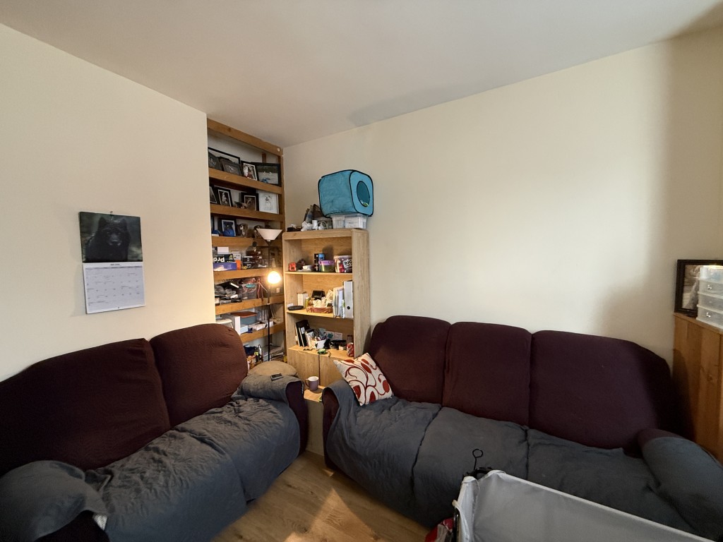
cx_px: 362
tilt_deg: -4.2
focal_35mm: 14
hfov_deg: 102.1
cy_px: 271
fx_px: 292
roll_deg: +0.9
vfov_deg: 85.7
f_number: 2.2
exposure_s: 1/60
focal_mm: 2.22
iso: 500
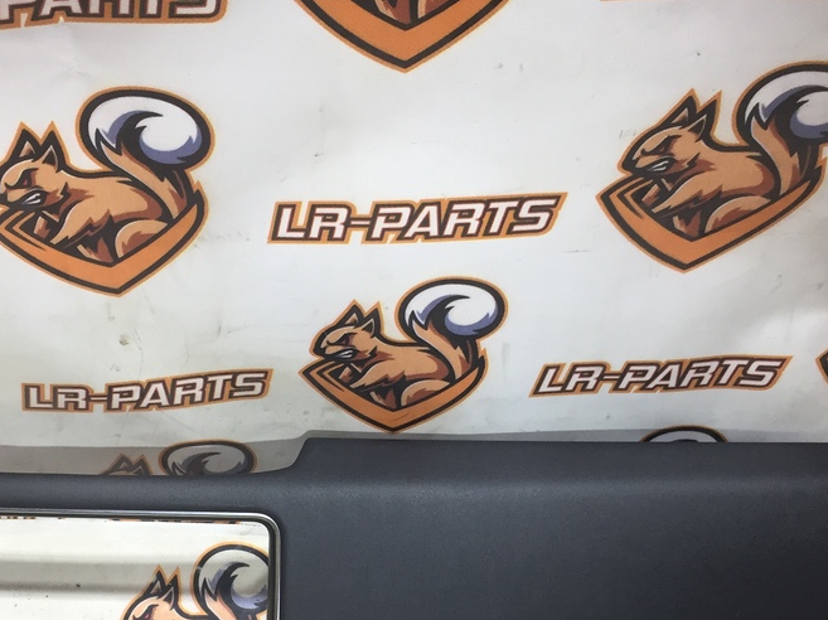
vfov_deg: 27.0
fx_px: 1267
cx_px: 359
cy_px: 486
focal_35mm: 53
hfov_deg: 36.1
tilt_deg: -63.2
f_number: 2.2
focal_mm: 4.15
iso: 32
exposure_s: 1/33
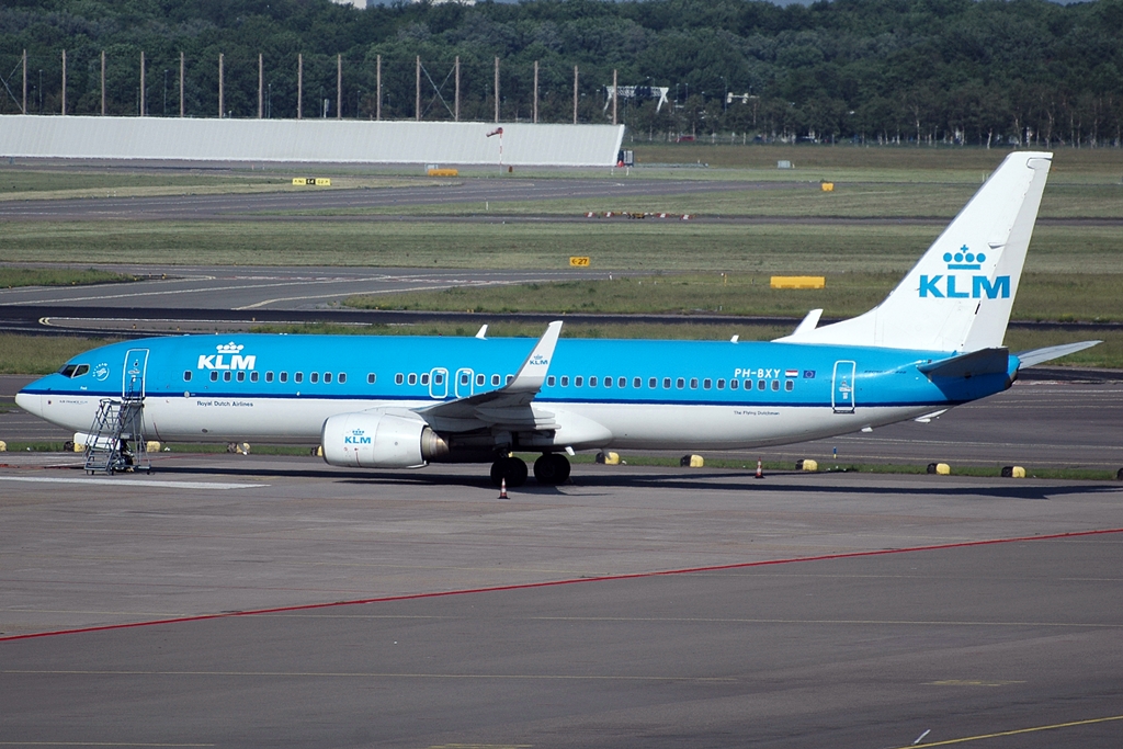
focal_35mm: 450
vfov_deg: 3.1
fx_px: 14039
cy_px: 374
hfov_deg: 4.6
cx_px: 562
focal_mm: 300
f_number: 5.6
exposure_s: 1/1600
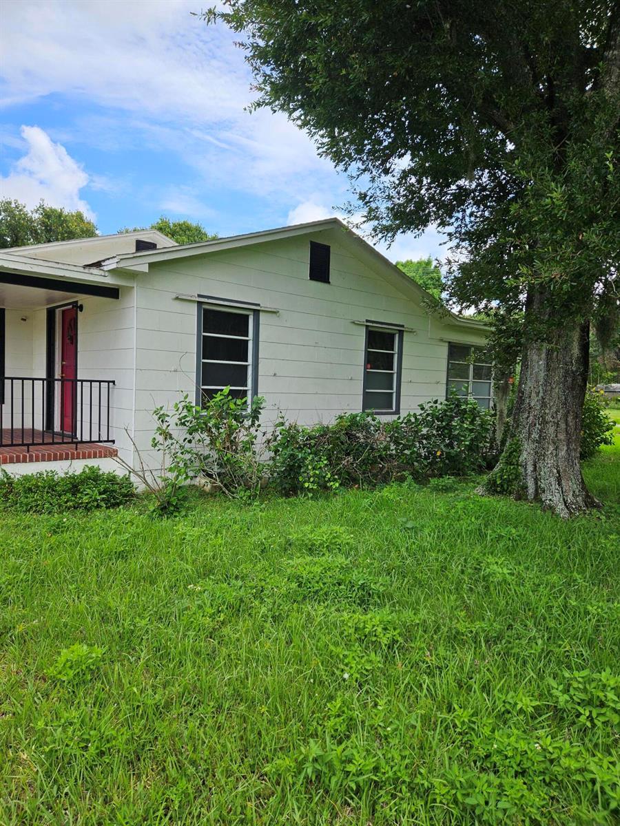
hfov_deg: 58.9
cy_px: 413
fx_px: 549
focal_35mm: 23
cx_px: 310
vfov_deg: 73.9
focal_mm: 5.4
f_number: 1.8
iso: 25
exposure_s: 1/1114
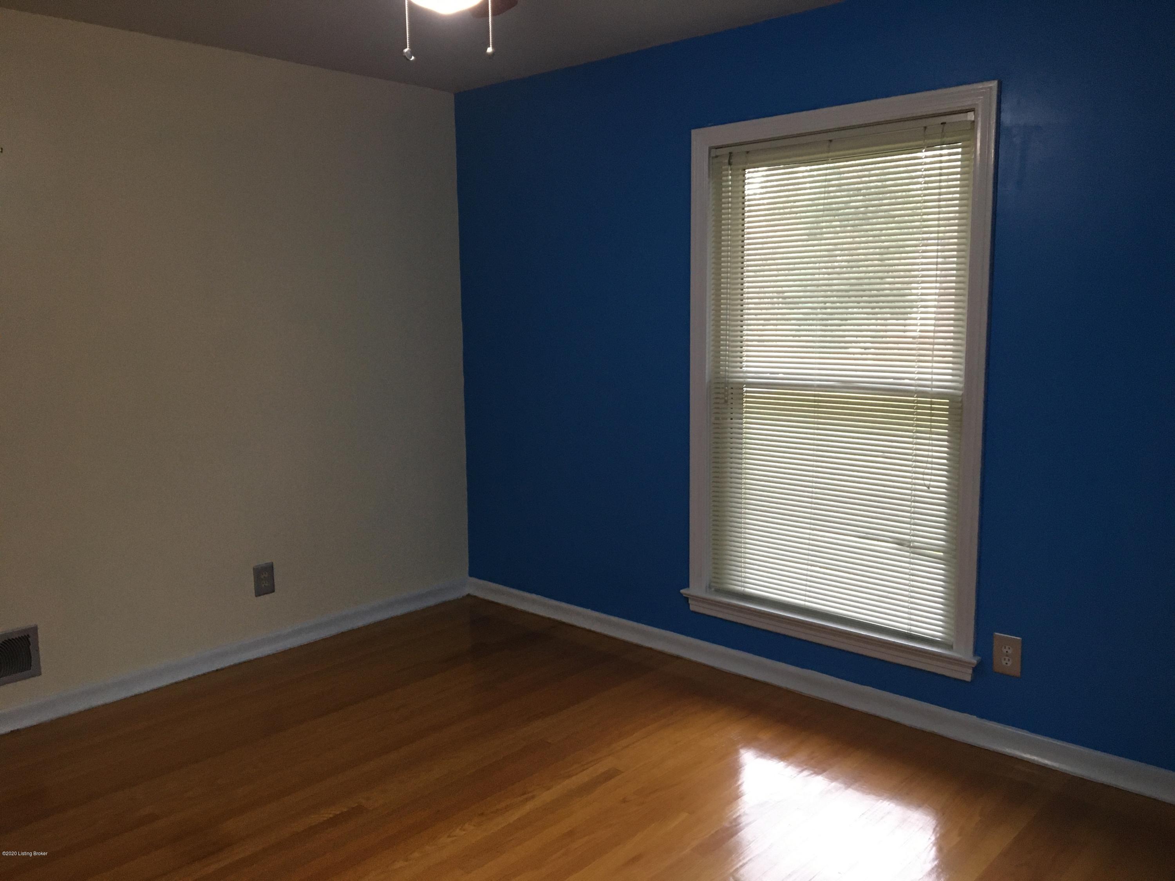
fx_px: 984
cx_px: 588
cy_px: 440
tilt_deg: -8.1
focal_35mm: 29
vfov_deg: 48.2
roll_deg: +1.1
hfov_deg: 61.7
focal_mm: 4.15
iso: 125
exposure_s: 1/30
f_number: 2.2
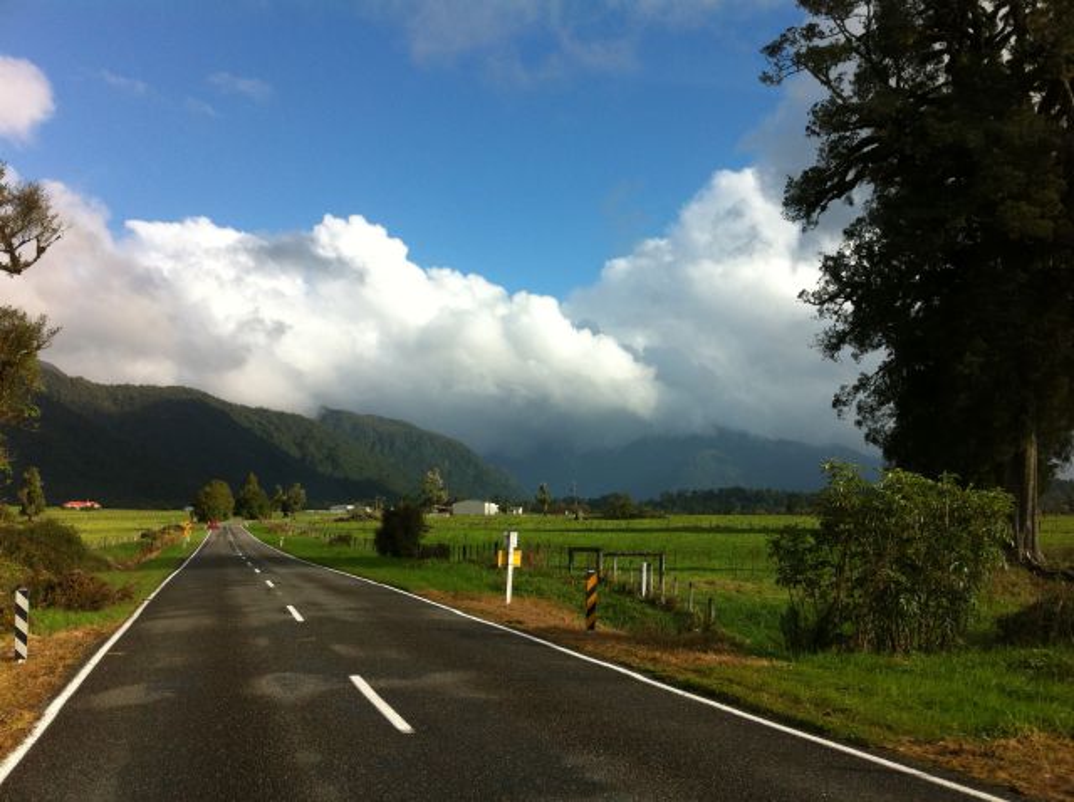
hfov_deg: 52.7
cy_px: 401
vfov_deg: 40.6
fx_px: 1084
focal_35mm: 35
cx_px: 537
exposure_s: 1/943
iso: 80
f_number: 2.8
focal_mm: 3.85
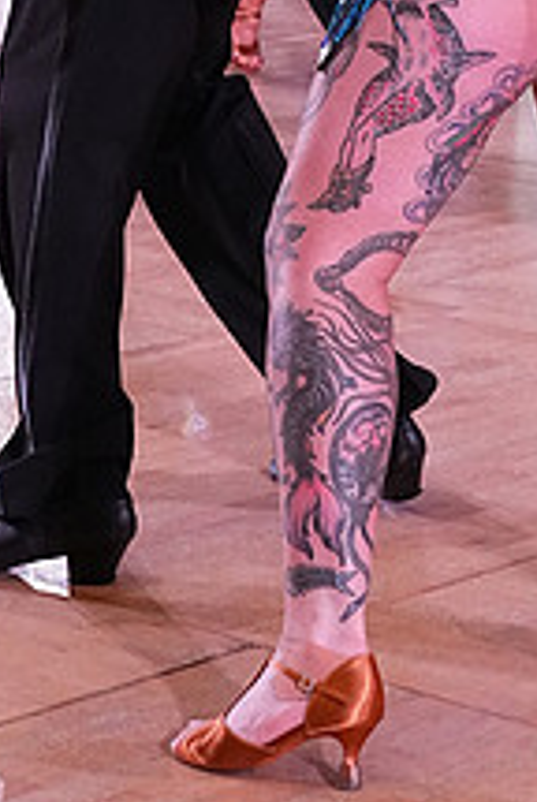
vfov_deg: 14.1
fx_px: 3122
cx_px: 311
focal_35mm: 140
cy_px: -209
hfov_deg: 9.8
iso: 3200
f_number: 5
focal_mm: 35
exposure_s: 1/400
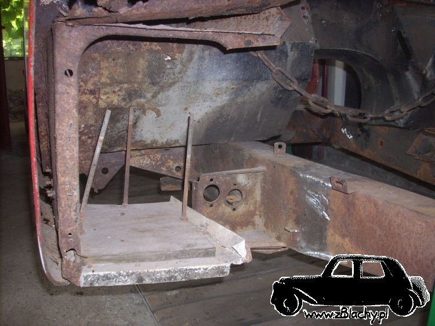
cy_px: 163
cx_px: 218
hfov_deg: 50.1
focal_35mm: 37
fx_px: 465
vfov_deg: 38.7
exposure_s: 1/60
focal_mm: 6.2
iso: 200
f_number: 2.8
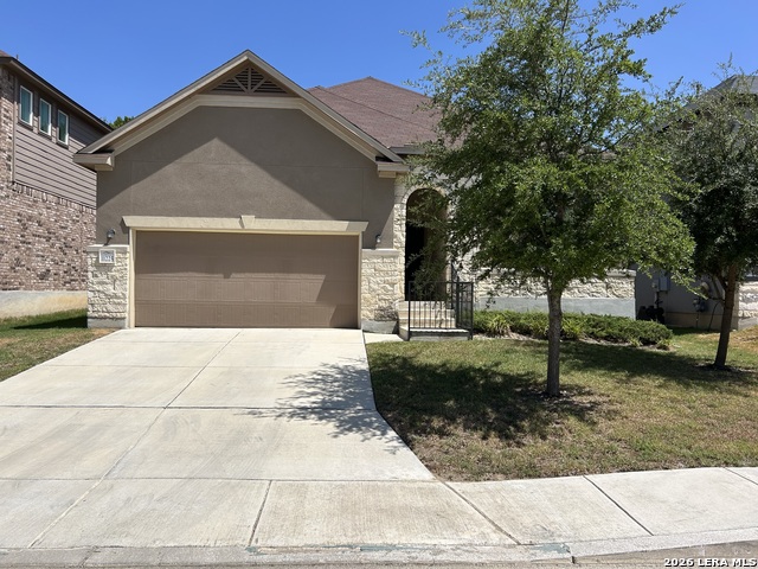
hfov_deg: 67.3
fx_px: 569
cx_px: 379
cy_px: 284
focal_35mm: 26
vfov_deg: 53.1
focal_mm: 5.7
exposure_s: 1/6993
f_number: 1.5
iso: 50
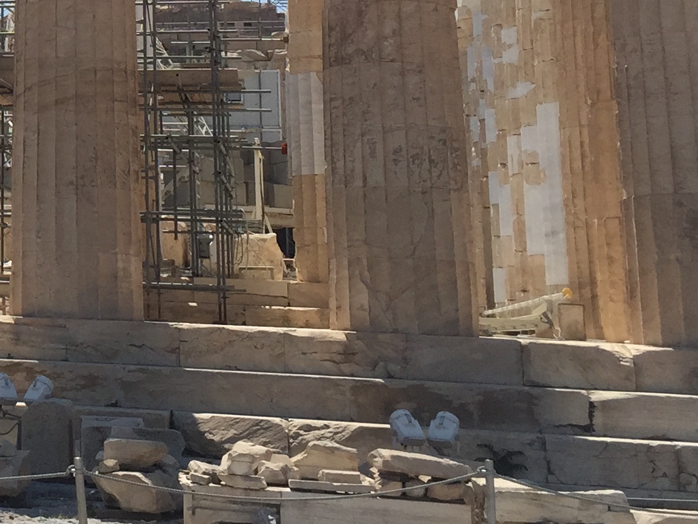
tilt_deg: +11.5
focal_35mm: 89
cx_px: -212
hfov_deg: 20.2
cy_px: -110
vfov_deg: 15.9
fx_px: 1795
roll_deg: -3.0
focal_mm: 4.15
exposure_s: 1/4405
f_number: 2.2
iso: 32
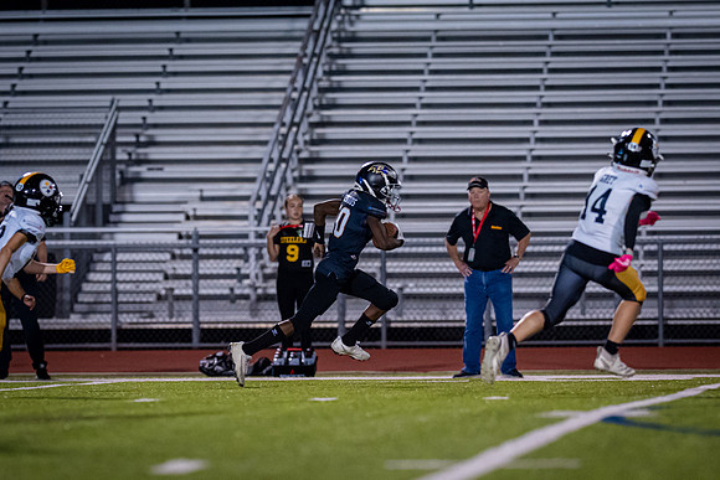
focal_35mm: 309
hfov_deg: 6.7
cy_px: 289
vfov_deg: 4.5
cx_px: 332
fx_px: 6178
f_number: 2
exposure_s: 1/1250
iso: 2000
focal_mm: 135
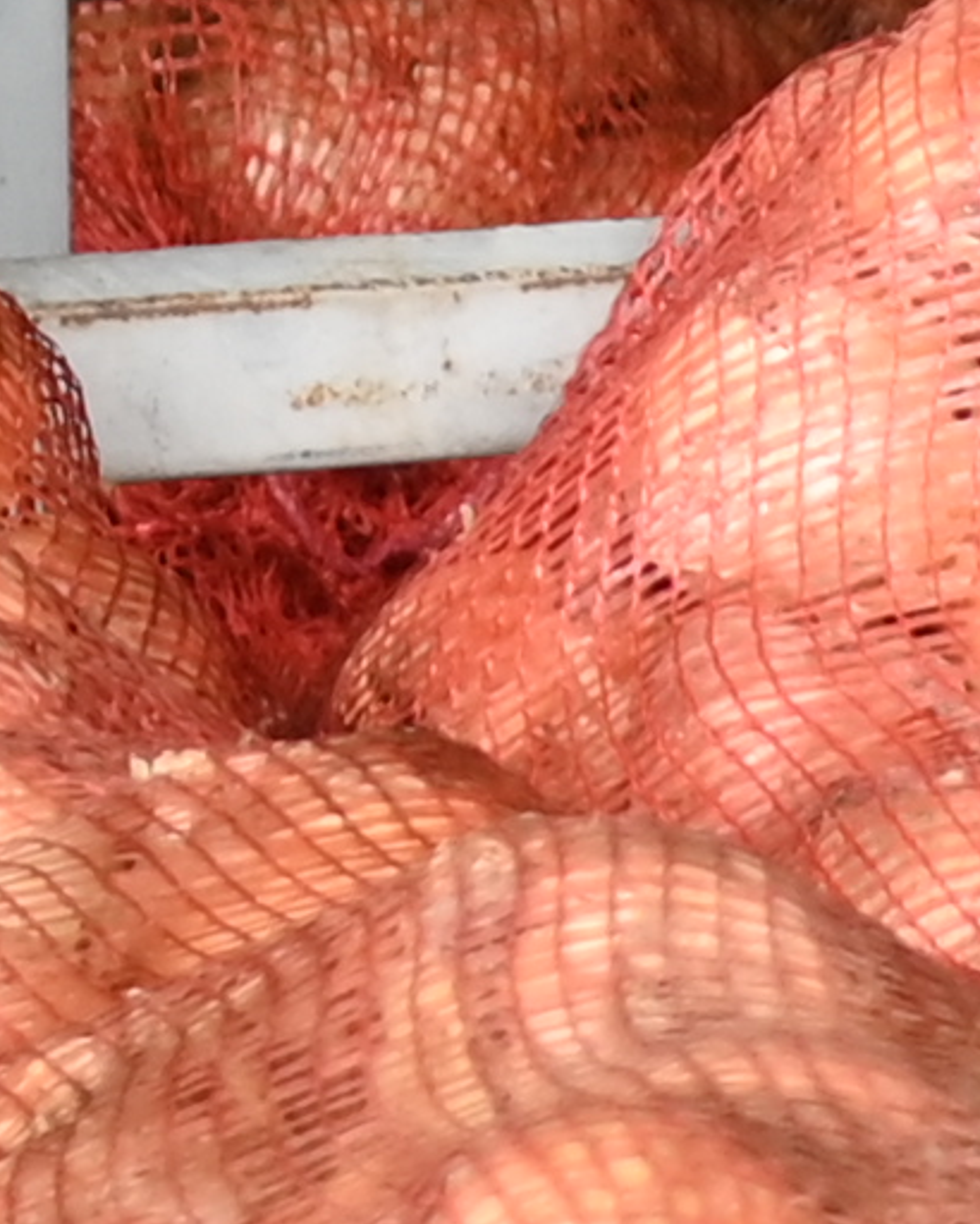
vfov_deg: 4.5
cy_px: -1611
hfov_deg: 3.6
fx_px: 15254
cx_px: -1513
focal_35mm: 421
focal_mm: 38
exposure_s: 1/250
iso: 400
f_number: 4
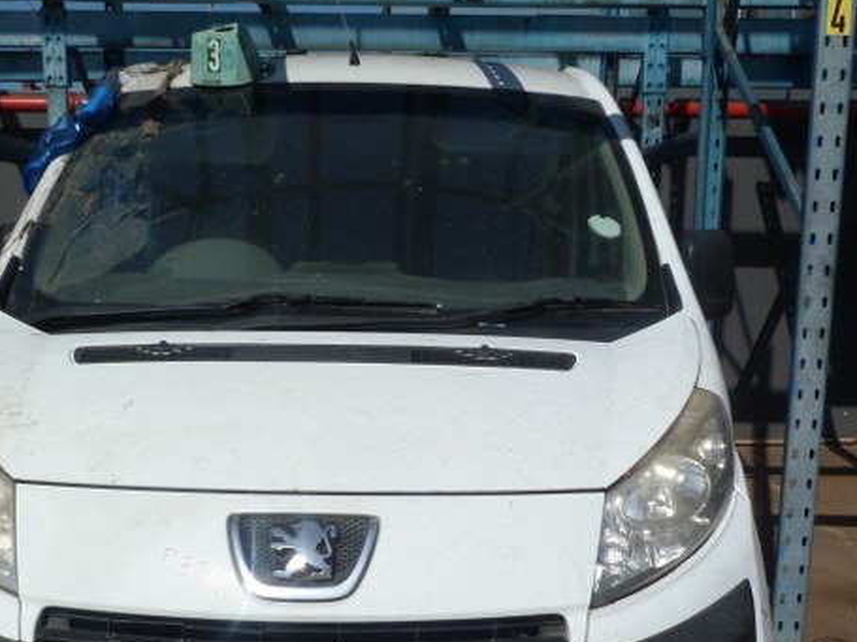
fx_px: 1089
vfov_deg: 32.3
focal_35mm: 44
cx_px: 407
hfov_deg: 42.9
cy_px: 478
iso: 80
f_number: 5.6
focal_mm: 4.5
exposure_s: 1/640
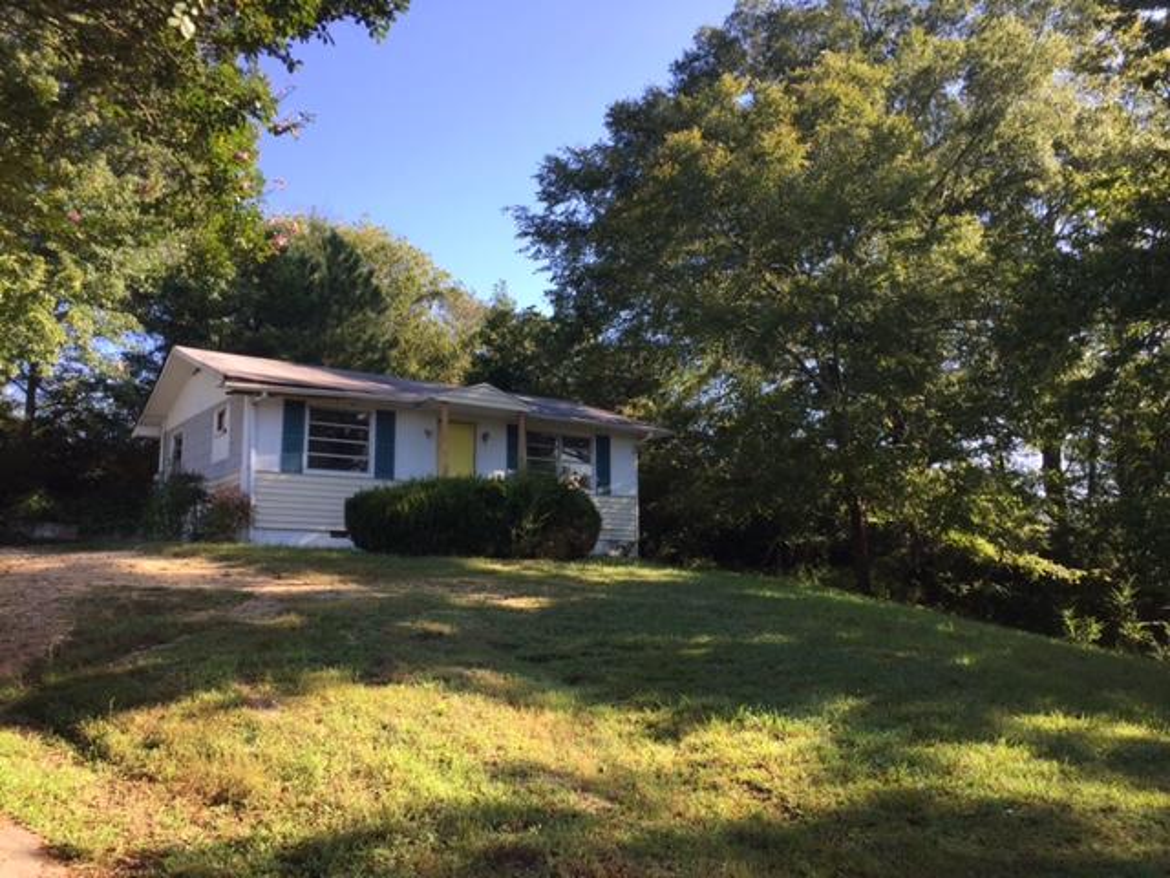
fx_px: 980
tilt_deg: +9.2
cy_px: 439
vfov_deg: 48.2
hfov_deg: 61.7
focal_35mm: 29
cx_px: 585
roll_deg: -0.2
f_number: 2.2
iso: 32
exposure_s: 1/476
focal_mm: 4.15
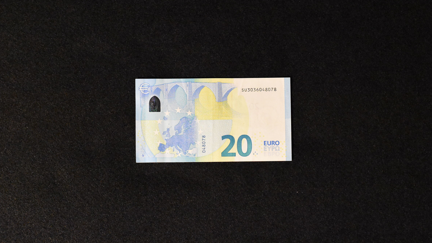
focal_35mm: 56
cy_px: 120
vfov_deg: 21.6
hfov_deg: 37.5
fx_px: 636
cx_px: 216
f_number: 5.6
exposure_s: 1/125
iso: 12800
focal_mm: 35
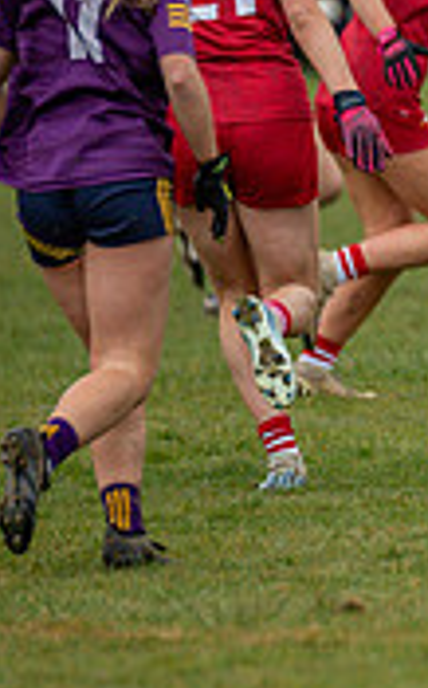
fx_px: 18990
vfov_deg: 2.1
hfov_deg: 1.3
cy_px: 250
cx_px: 931
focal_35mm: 1015
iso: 900
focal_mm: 300
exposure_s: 1/640
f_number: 2.8
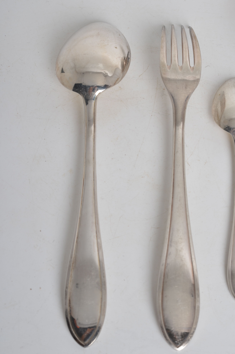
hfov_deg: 18.1
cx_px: 118
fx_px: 738
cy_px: 177
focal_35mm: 75
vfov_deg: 27.0
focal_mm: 50
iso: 100
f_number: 14
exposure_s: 1/125
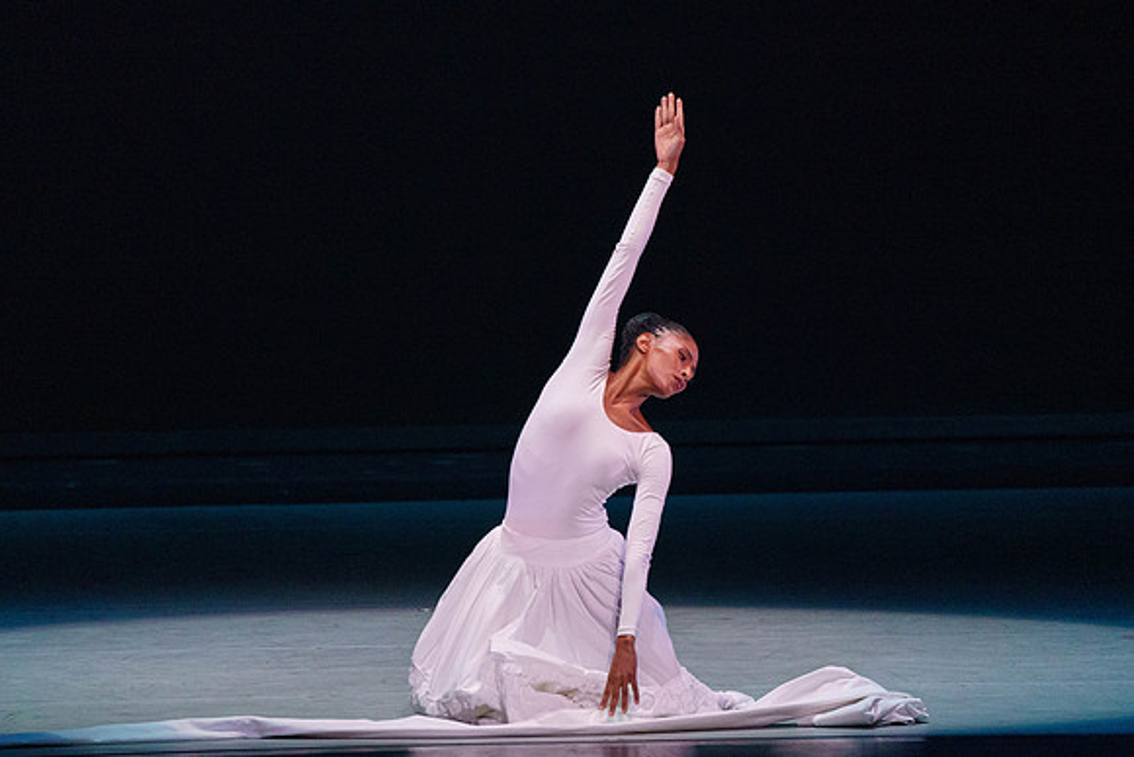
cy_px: 426
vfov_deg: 3.3
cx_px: 529
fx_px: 12999
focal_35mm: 413
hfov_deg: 5.0
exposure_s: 1/400
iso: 5000
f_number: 6.3
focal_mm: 367
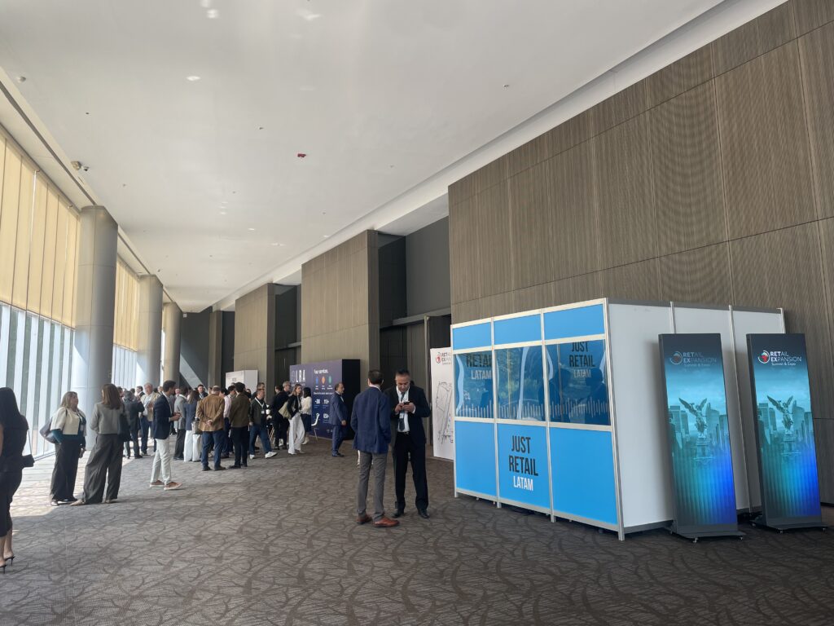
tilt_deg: +6.9
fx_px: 626
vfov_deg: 53.1
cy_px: 313
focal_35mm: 26
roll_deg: +0.9
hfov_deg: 67.3
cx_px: 417
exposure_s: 1/291
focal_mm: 4.2
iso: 32
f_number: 1.6
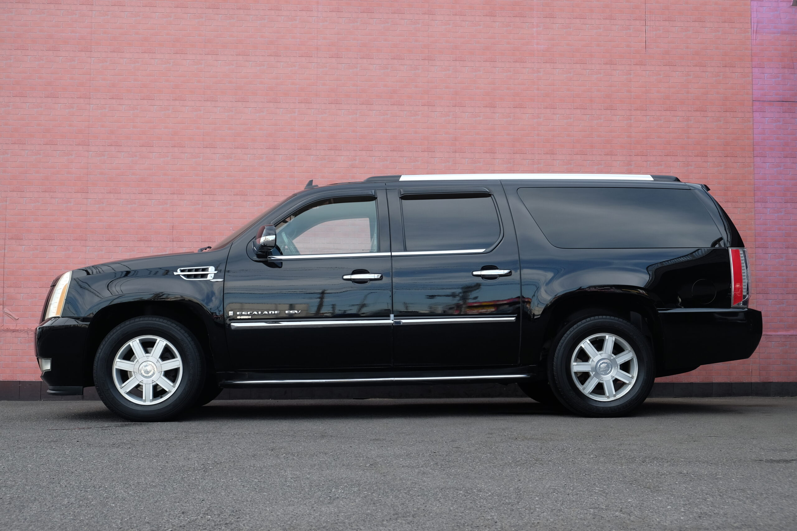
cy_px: 266
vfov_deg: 28.7
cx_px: 398
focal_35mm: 47
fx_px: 1041
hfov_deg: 41.9
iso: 200
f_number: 5.6
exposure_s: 1/160
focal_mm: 31.5
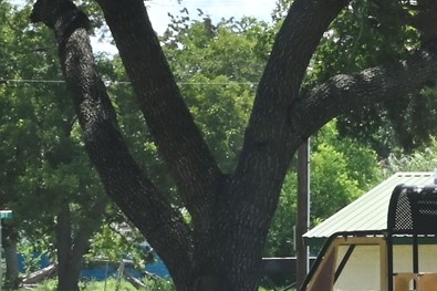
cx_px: 1068
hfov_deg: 7.0
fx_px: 3337
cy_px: 180
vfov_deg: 5.0
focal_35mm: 275
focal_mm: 50
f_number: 29
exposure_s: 1/80
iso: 500
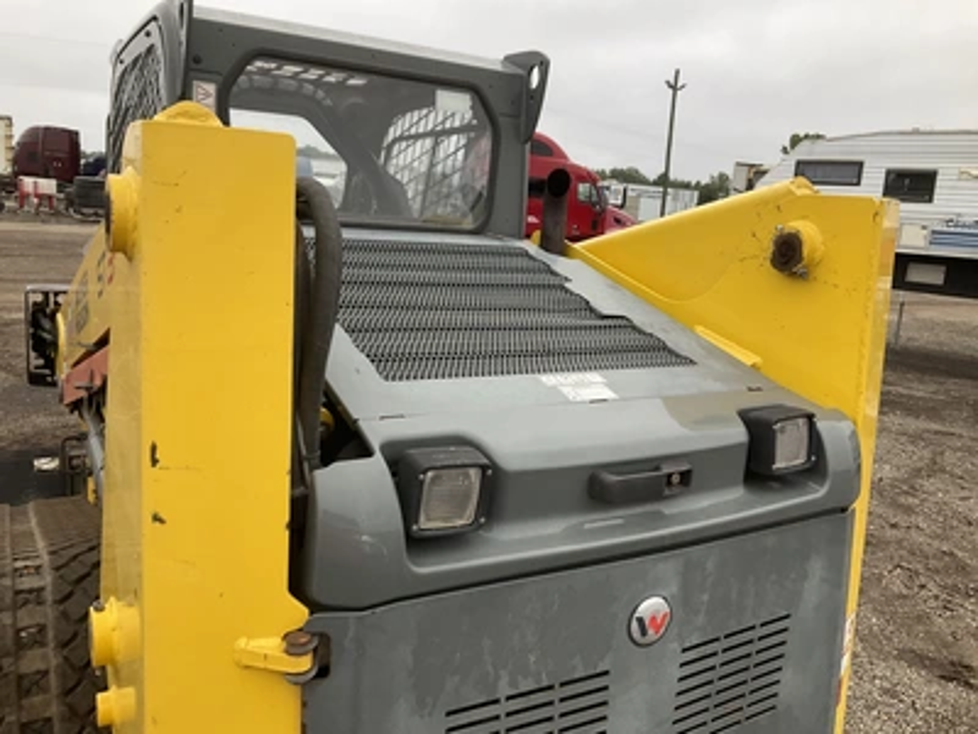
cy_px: 367
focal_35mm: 29
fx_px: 819
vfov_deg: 48.2
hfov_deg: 61.7
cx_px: 489
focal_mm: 3
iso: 32
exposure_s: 1/122
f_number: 1.8
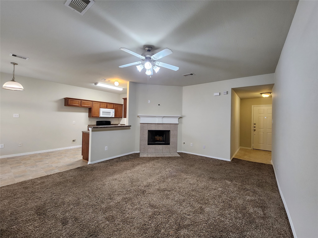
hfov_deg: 106.2
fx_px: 119
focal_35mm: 13
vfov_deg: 89.9
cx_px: 159
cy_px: 119
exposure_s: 1/60
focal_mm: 2.2
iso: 320
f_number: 2.2
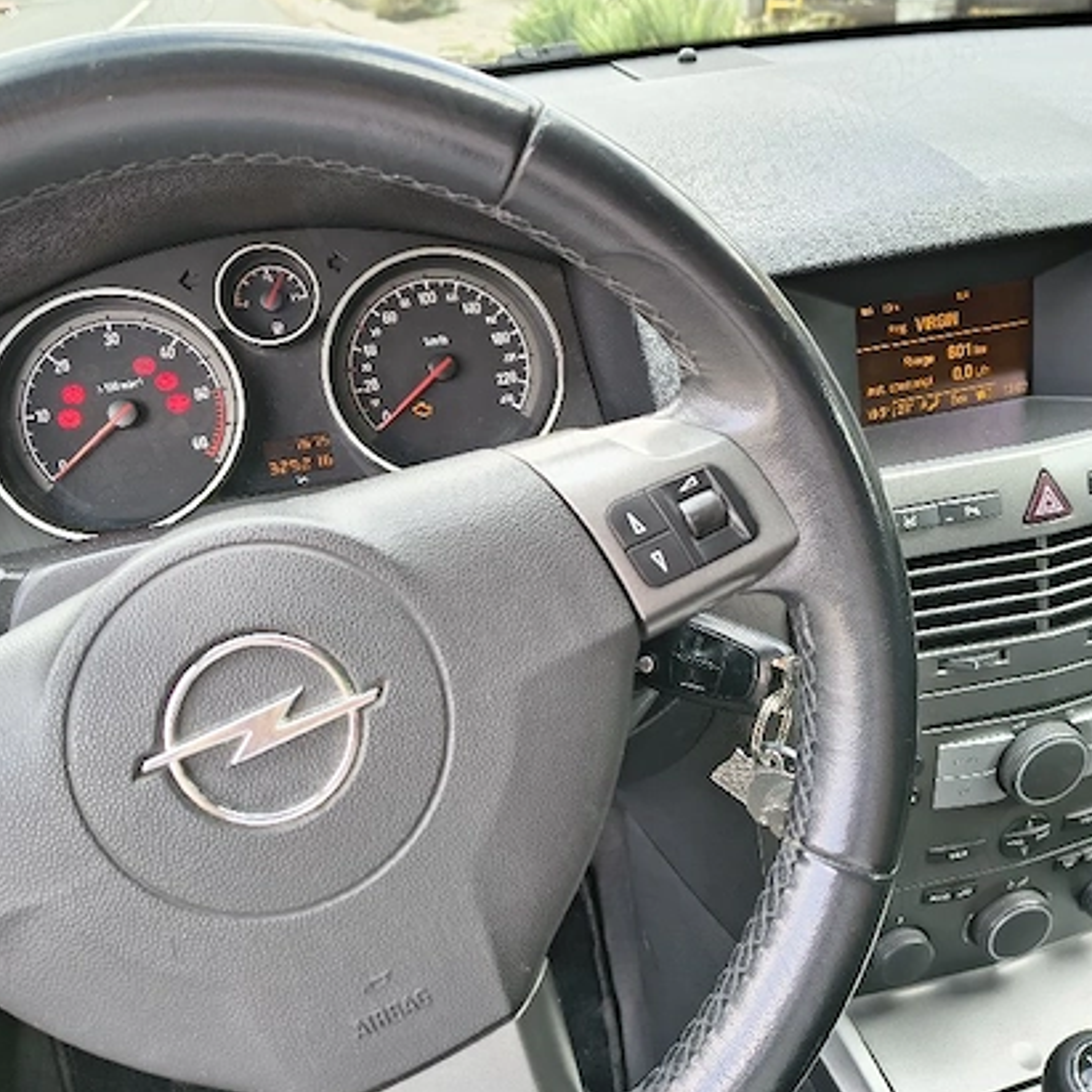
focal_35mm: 31
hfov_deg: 52.5
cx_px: 563
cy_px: 529
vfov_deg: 52.5
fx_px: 1106
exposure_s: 1/123
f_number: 1.8
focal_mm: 5.56
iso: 100
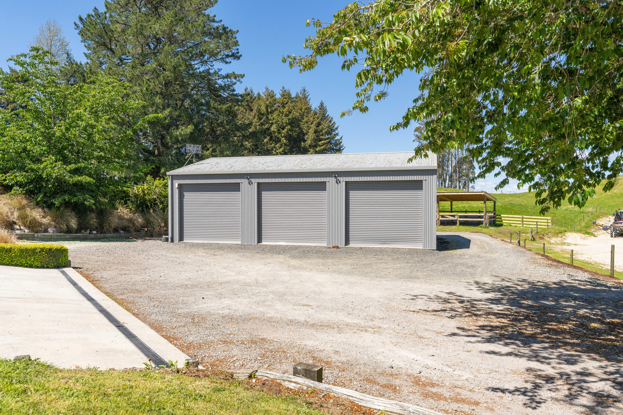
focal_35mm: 24
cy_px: 208
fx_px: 415
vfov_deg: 53.1
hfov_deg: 73.7
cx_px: 312
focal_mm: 24
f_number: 8
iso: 640
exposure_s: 1/2500
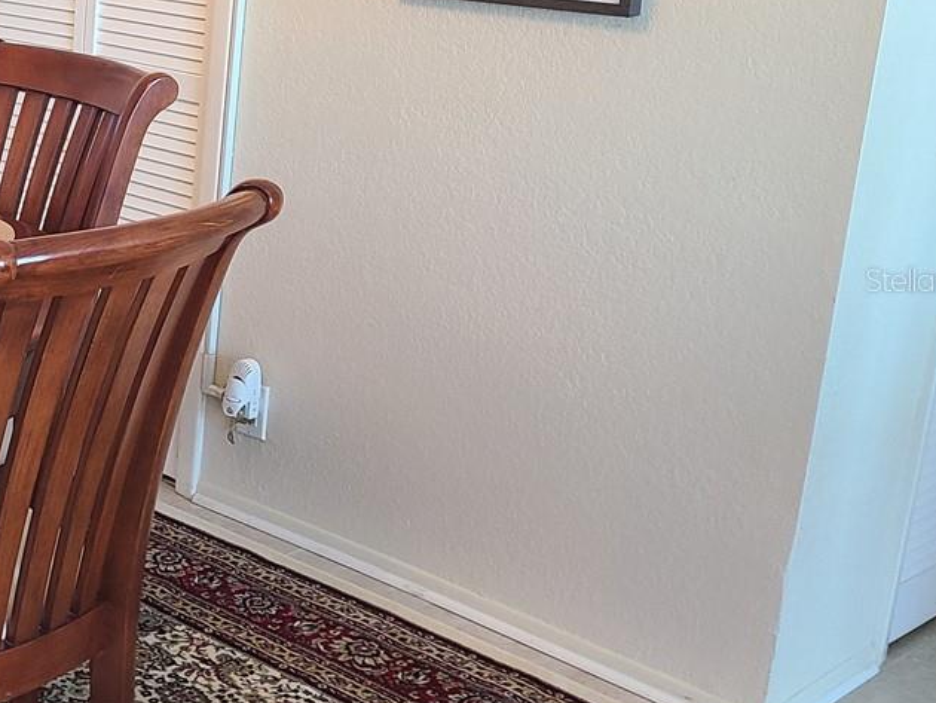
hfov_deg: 26.2
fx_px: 1785
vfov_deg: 22.2
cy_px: 279
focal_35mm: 66
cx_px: -183
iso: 250
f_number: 1.8
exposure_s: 1/60
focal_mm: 5.4
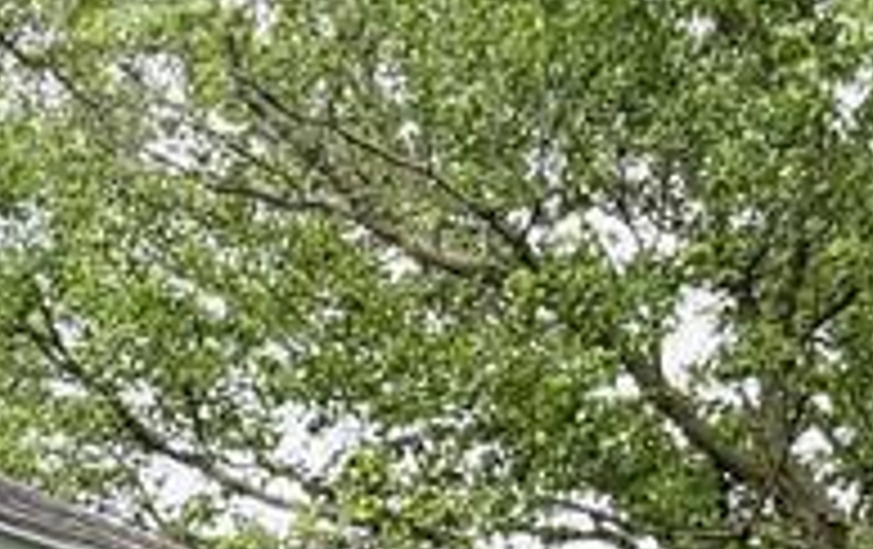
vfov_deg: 8.6
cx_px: -752
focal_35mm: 134
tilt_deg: -4.9
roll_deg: +0.5
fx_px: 3194
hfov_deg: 13.7
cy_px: 1472
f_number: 1.78
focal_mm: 6.76
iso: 100
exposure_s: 1/772
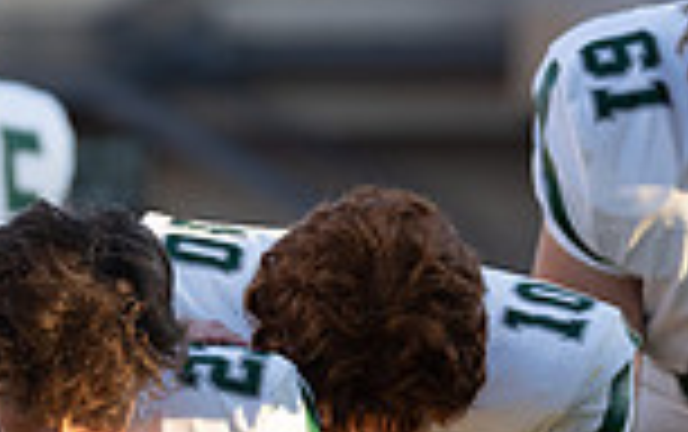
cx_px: 54
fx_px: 9479
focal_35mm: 505
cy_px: 767
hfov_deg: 4.2
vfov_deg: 2.6
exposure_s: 1/1250
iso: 500
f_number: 3.2
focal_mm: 131
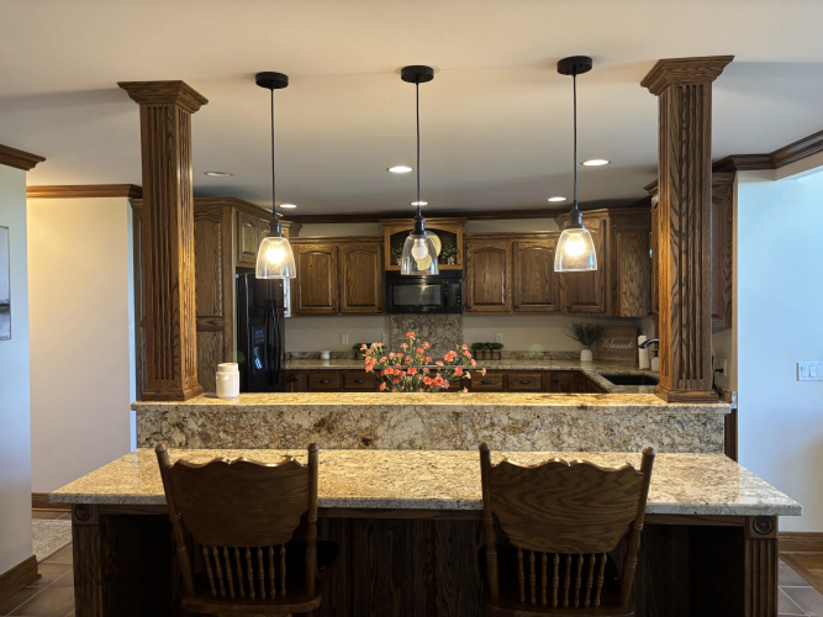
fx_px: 618
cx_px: 412
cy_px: 308
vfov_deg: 53.0
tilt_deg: -1.3
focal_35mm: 26
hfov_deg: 67.3
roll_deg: +0.1
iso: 200
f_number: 1.6
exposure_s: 1/60
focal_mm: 5.96
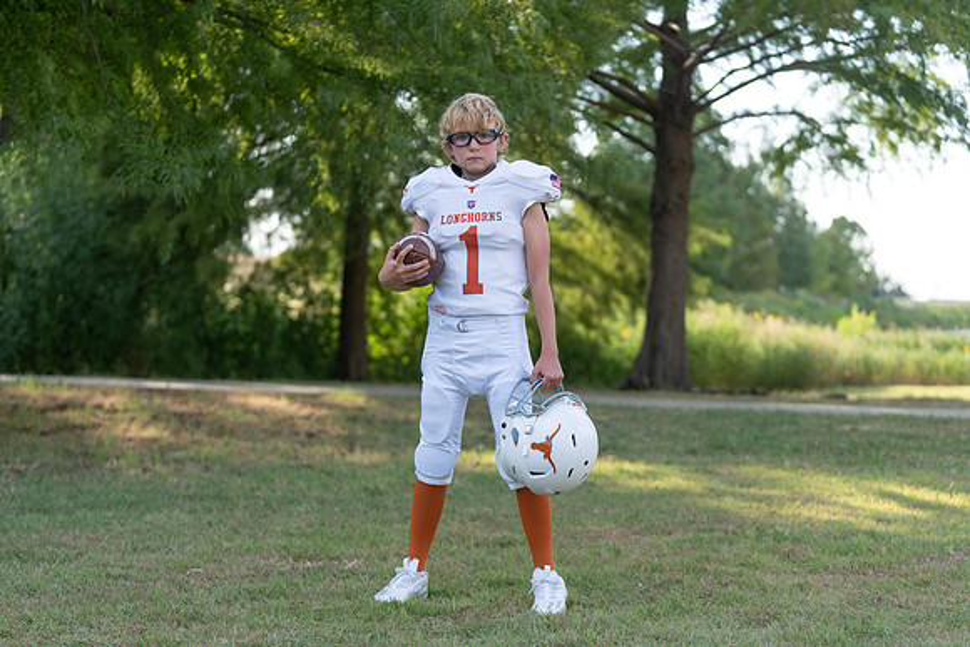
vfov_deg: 19.5
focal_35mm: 70
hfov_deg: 28.8
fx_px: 1886
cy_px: 324
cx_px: 485
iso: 100
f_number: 2.8
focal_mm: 70
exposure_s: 1/400
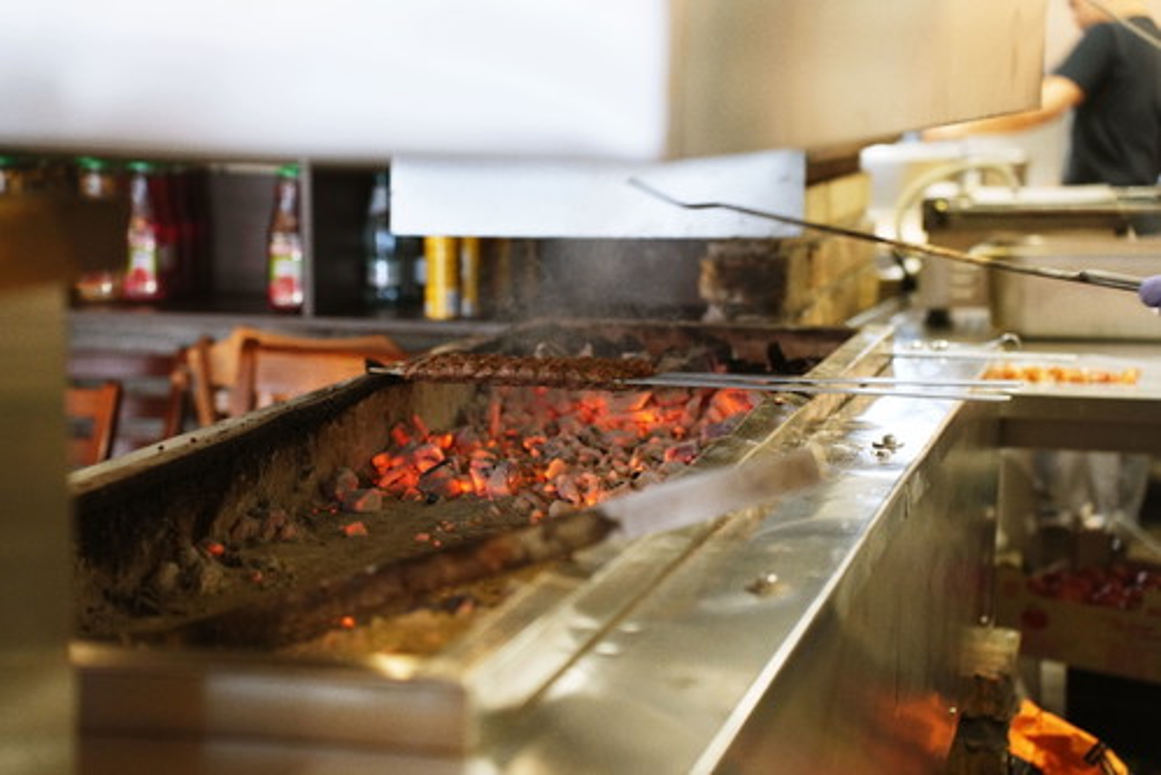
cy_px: 388
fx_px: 2419
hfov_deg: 27.0
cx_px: 580
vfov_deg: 18.2
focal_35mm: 75
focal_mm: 75
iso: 2500
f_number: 3.2
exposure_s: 1/125
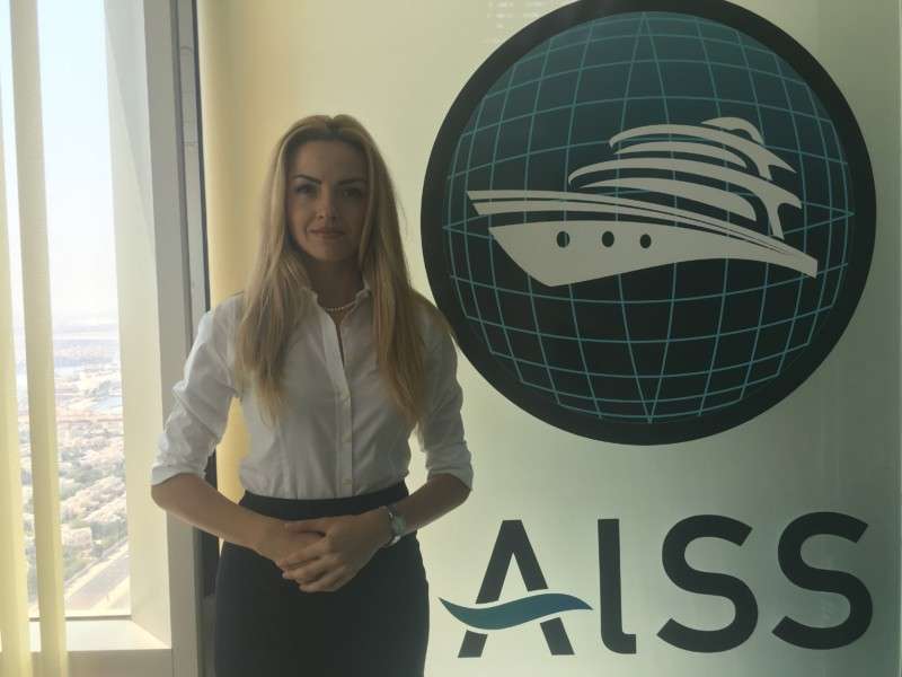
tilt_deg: -1.9
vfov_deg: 48.2
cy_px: 338
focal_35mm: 29
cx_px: 451
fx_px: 756
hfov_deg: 61.7
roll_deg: +1.0
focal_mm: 4.15
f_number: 2.2
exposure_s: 1/138
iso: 25
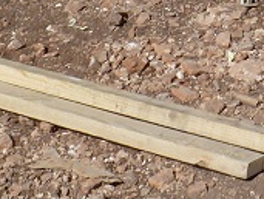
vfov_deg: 10.7
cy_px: -264
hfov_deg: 14.2
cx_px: 486
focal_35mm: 121
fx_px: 925
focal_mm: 4.3
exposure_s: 1/640
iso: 100
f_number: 5.6
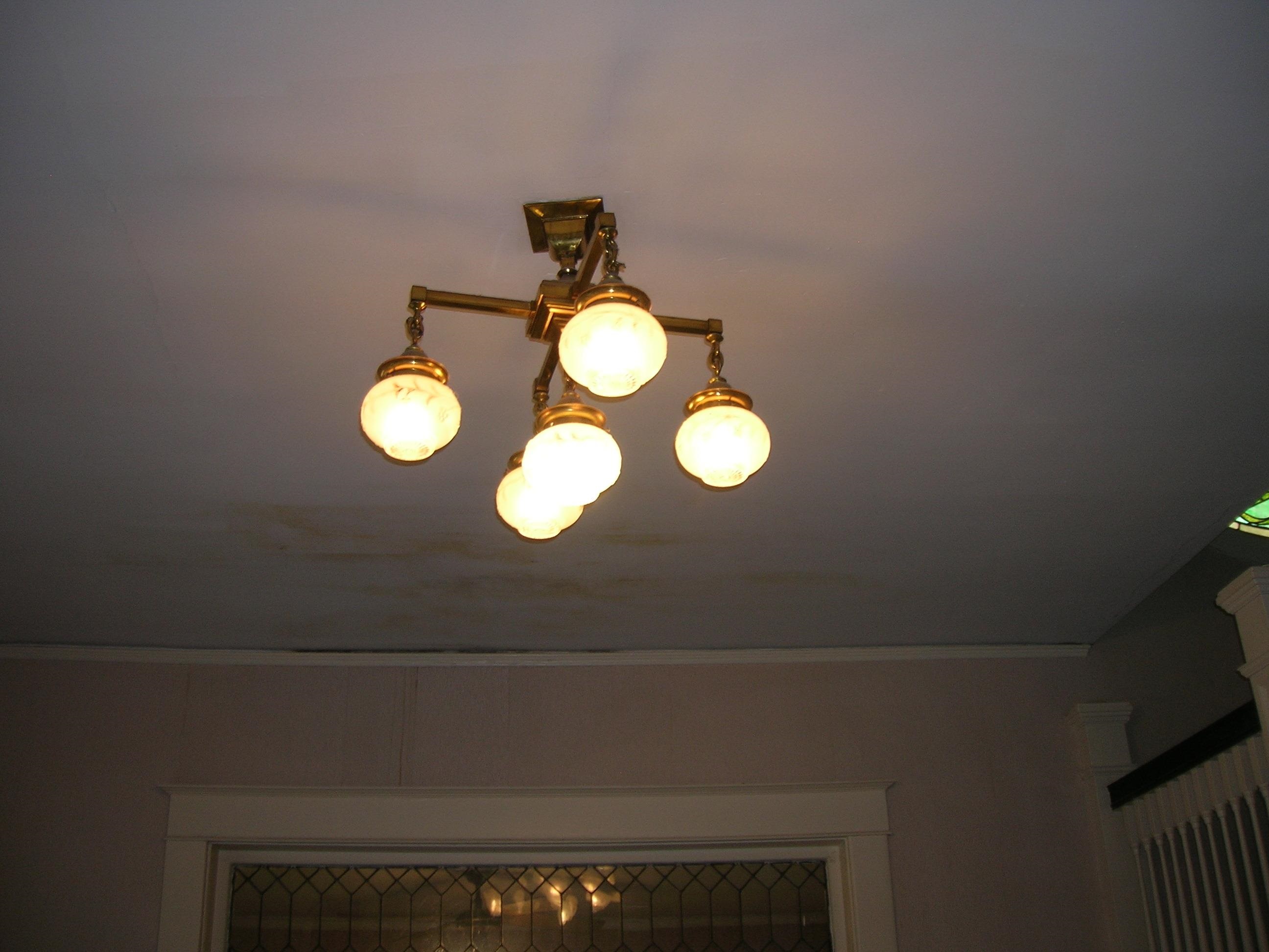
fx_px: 1246
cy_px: 476
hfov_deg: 54.0
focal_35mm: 34
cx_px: 634
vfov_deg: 41.8
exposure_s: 1/30
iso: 50
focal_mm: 5.7
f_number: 2.9
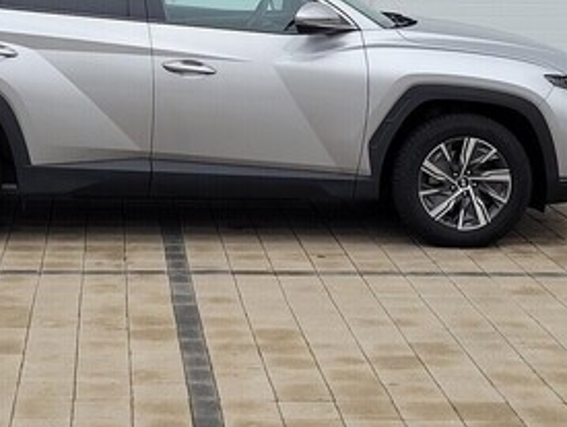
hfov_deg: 36.4
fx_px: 853
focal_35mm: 52
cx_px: 184
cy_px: 63
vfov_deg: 27.3
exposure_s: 1/212
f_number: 1.8
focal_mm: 5.4
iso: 40
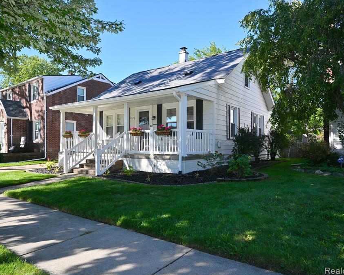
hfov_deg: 70.1
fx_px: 244
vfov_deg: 58.8
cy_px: 138
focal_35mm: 24
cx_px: 157
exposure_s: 1/160
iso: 100
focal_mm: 21
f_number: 8
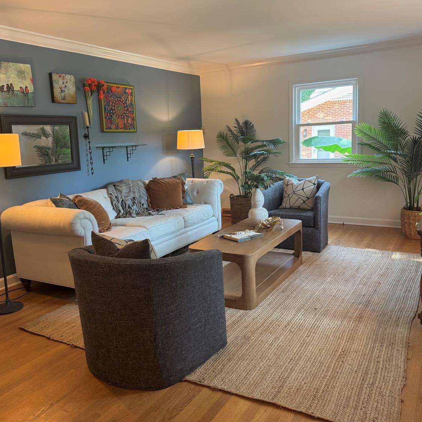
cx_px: 211
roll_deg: +2.9
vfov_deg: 55.6
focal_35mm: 29
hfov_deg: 55.6
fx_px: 400
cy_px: 199
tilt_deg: -9.3
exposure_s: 1/60
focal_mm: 6.76
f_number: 1.78
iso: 160
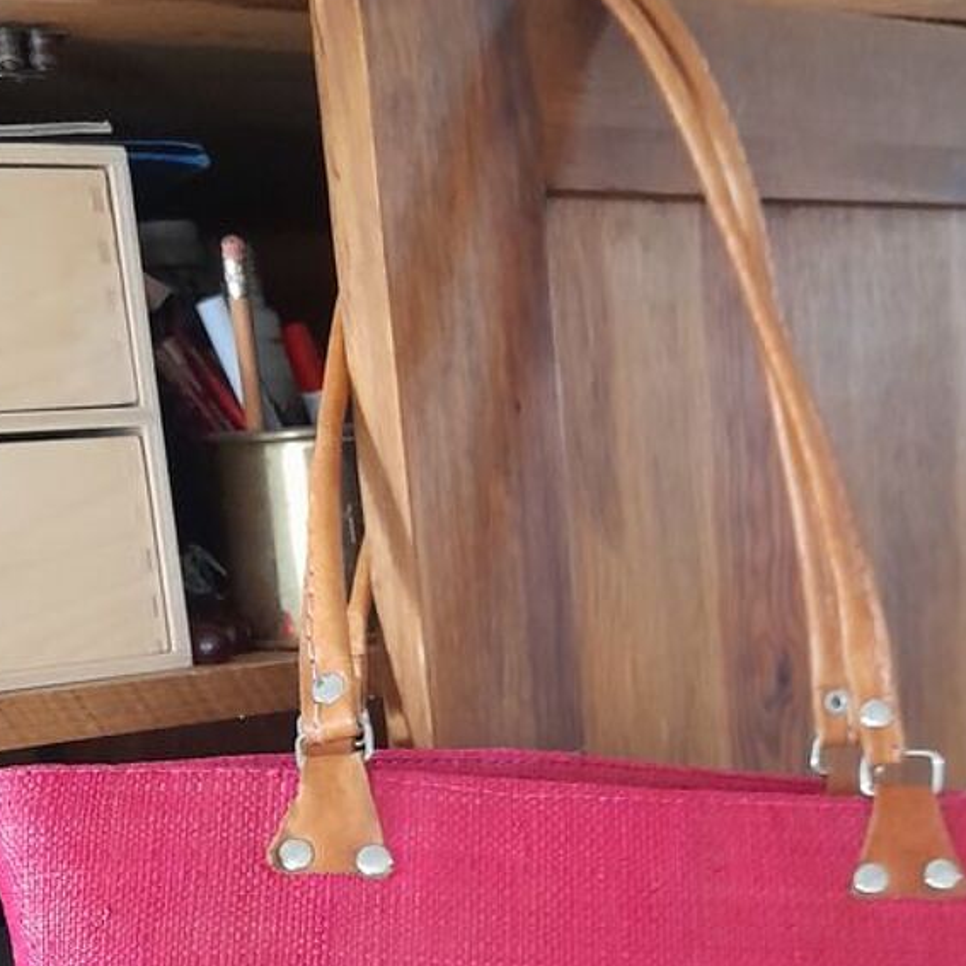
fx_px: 1642
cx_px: 581
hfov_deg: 32.7
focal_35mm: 52
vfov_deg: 31.3
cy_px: 863
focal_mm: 4.6
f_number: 2
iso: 500
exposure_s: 1/25
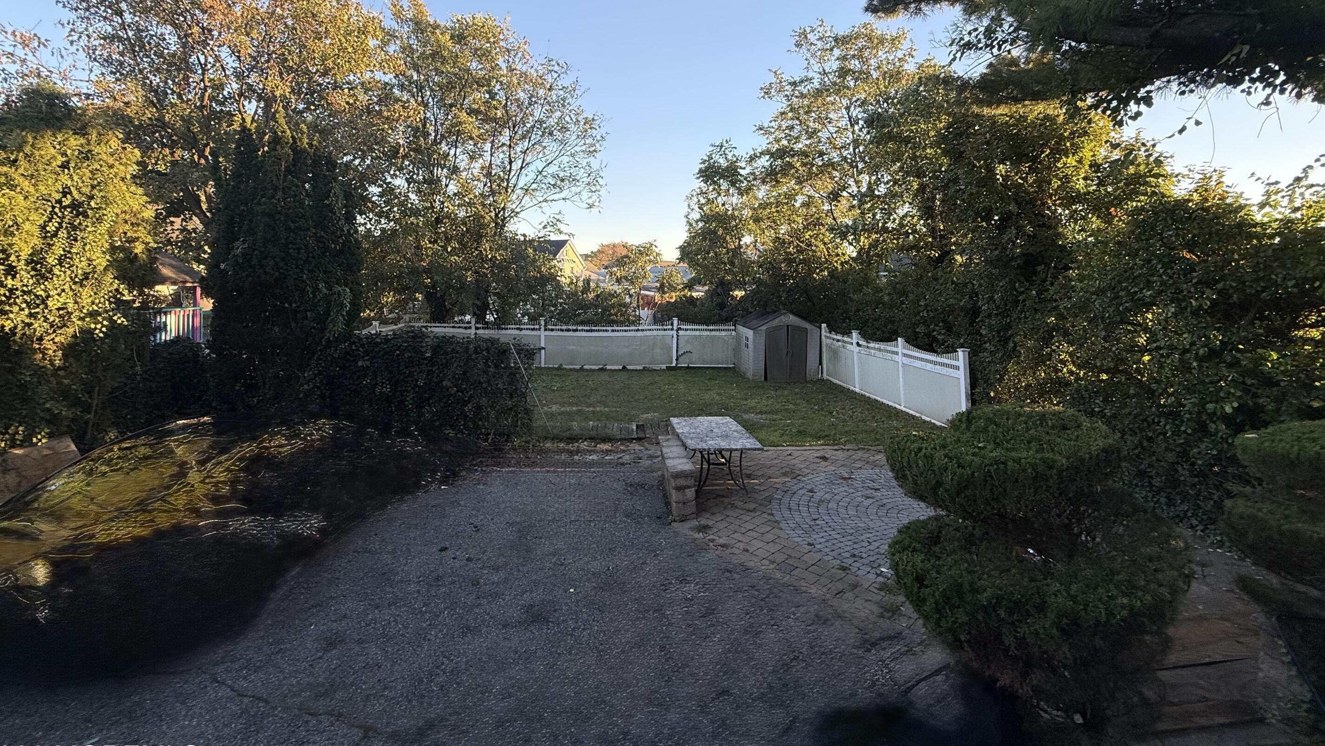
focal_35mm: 16
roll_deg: -0.7
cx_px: 651
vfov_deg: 66.2
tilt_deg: +0.4
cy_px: 283
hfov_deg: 99.4
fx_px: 562
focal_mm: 2.22
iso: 50
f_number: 2.2
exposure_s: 1/244
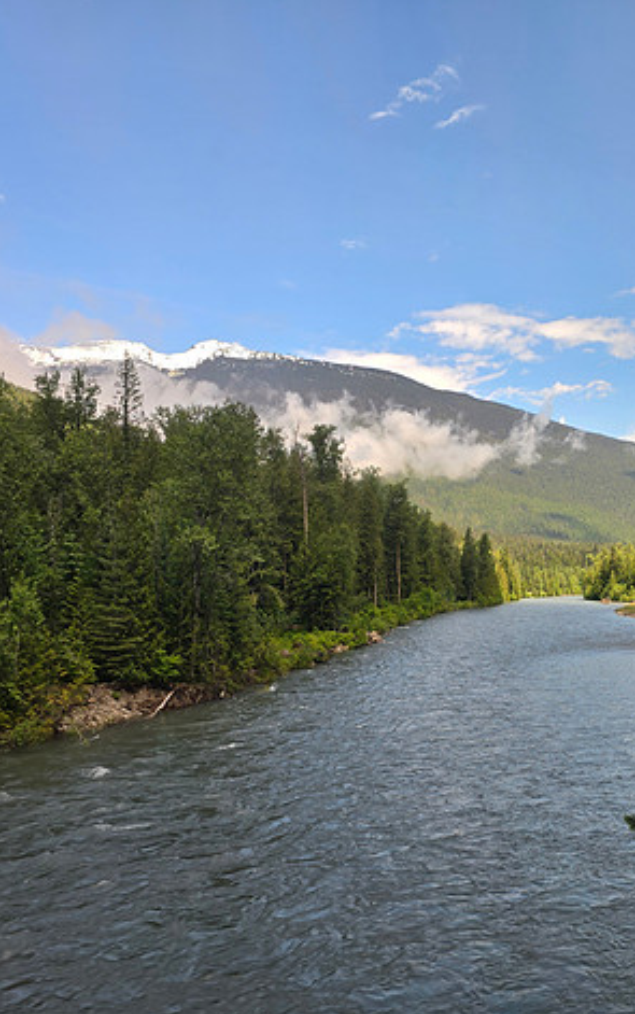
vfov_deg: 62.4
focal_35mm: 30
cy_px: 598
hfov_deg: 41.1
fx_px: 829
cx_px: 444
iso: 12
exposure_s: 1/185
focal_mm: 6.3
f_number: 1.7
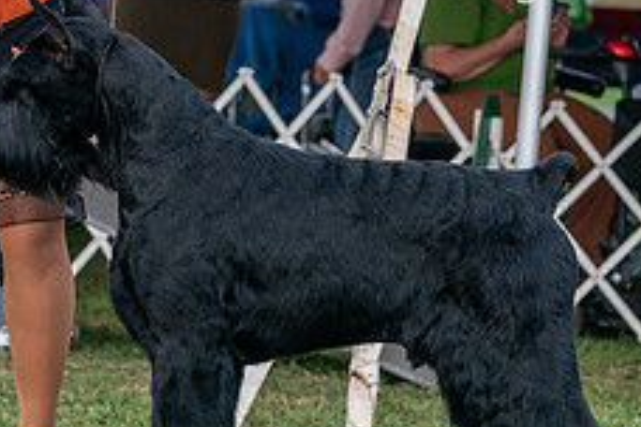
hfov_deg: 6.6
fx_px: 5537
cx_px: 242
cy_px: 63
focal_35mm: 311
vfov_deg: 4.4
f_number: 4.5
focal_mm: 122
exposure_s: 1/1600
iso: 800
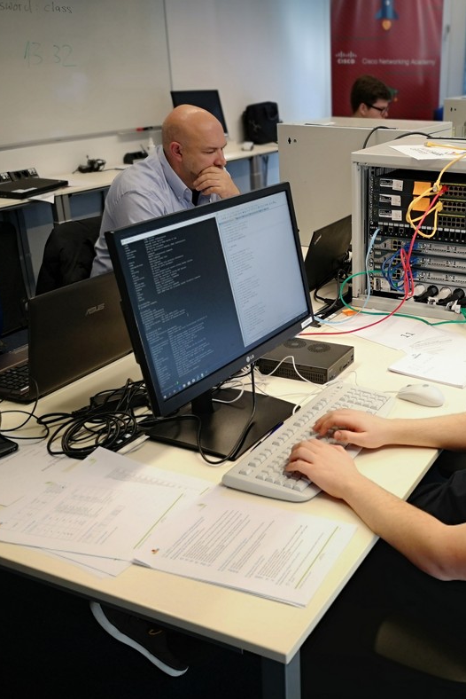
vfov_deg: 50.7
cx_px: 390
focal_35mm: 38
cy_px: 354
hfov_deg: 33.8
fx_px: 737
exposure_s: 1/50
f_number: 1.8
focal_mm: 3.95
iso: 80
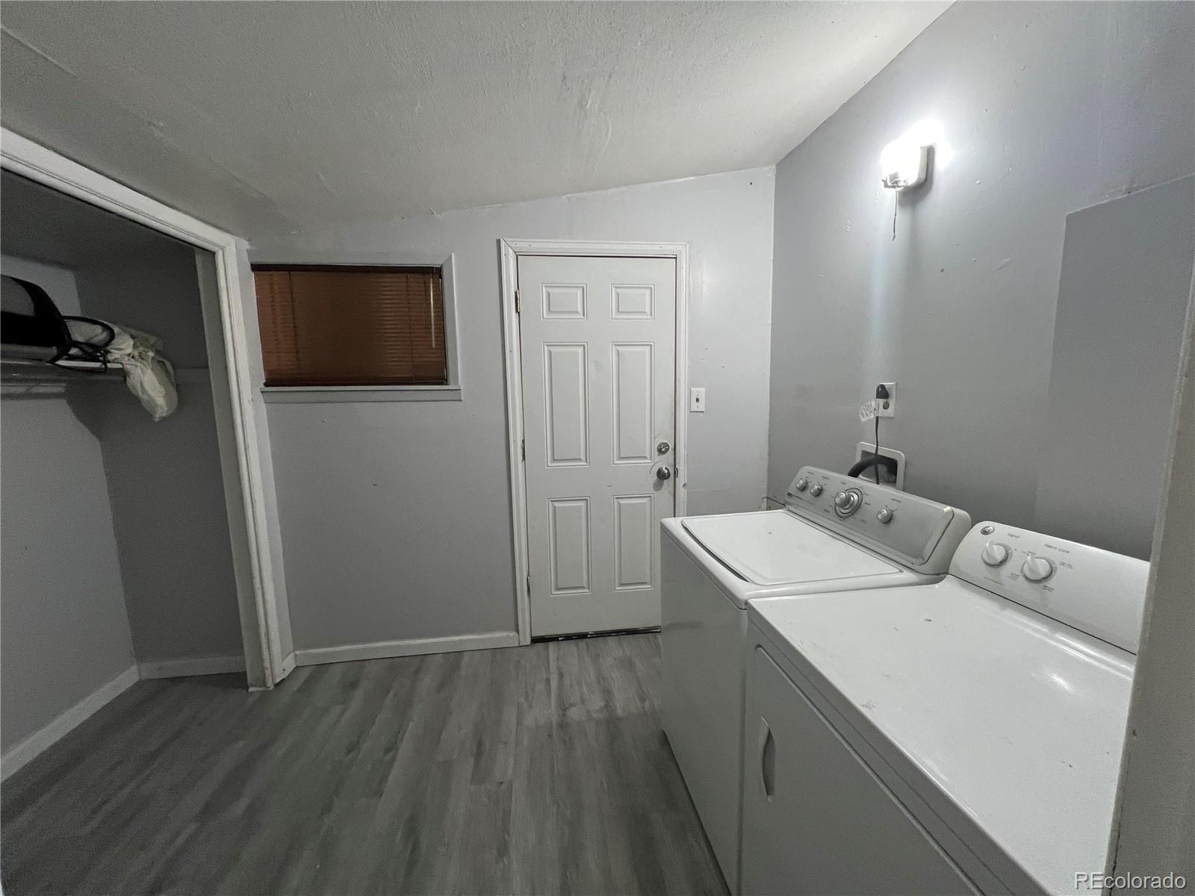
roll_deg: +0.7
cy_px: 448
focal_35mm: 13
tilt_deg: -7.9
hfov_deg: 106.2
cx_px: 598
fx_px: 449
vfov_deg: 89.9
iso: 250
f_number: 1.8
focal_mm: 1.57
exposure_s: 1/60
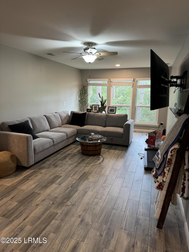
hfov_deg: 56.8
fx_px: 175
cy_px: 126
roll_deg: -0.4
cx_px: 94
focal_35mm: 24
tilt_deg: -10.9
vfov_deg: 71.6
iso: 200
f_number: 1.78
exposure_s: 1/60
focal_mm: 6.76
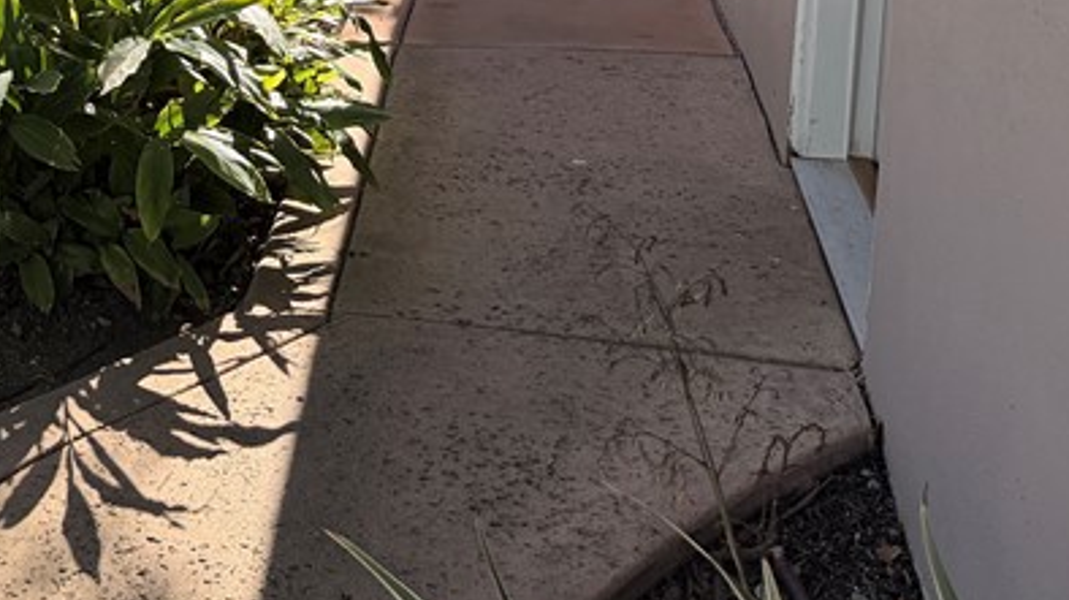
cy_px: -326
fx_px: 1926
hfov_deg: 27.1
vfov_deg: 16.1
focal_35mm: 68
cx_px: -236
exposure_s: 1/1770
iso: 100
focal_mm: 6.76
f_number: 1.78
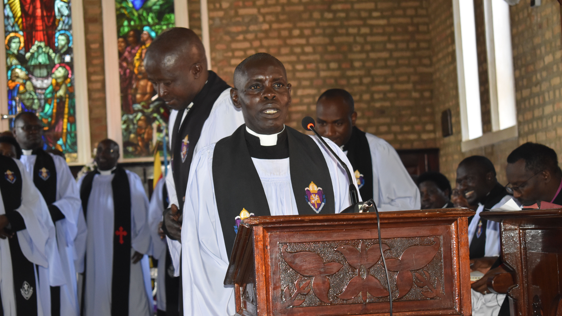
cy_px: 151
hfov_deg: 24.6
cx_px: 281
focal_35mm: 87
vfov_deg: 14.0
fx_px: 1289
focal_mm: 55
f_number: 5.6
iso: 1600
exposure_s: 1/100
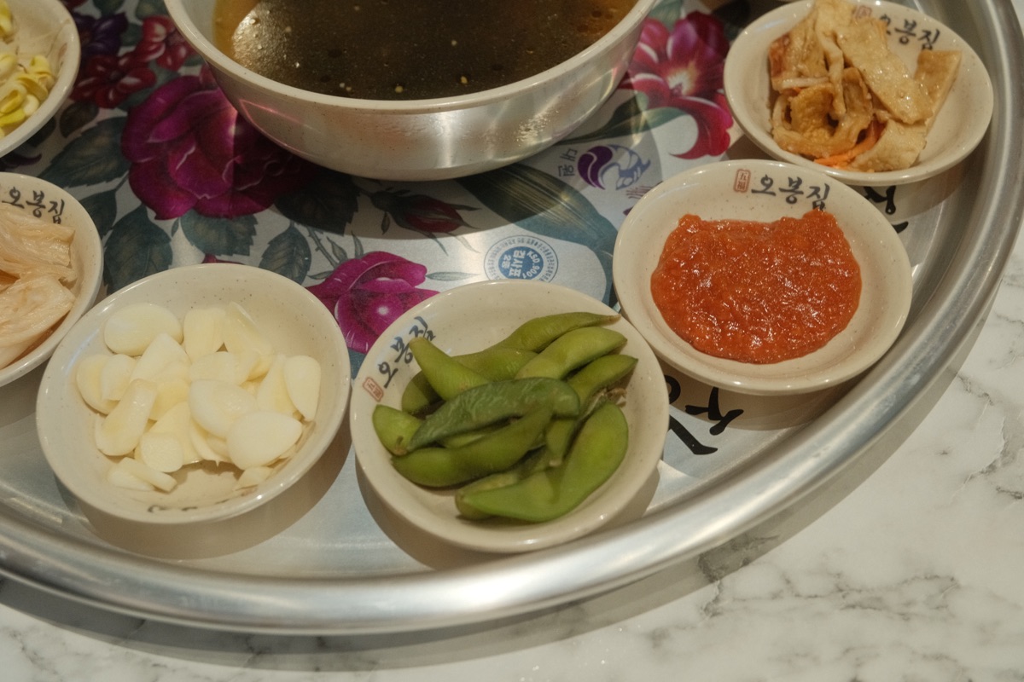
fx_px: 1166
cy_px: 341
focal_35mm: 41
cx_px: 512
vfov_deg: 32.6
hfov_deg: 47.4
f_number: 3.6
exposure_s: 1/60
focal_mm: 27.2
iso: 1600
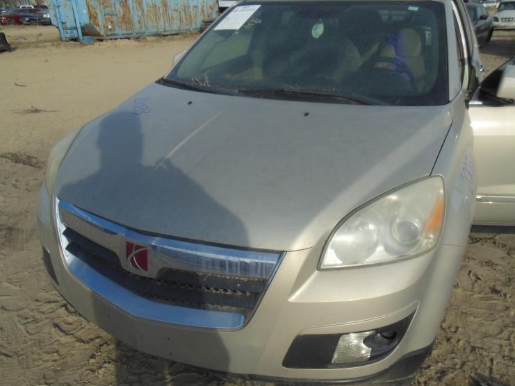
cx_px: 267
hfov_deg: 65.3
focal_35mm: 27
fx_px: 402
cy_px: 202
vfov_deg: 51.3
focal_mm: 4.5
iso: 125
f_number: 6.4
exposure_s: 1/500
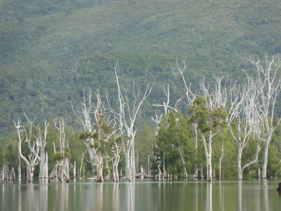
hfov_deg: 6.6
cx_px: 140
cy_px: 106
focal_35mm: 300
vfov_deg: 5.0
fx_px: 2435
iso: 125
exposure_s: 1/125
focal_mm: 49.2
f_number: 4.9
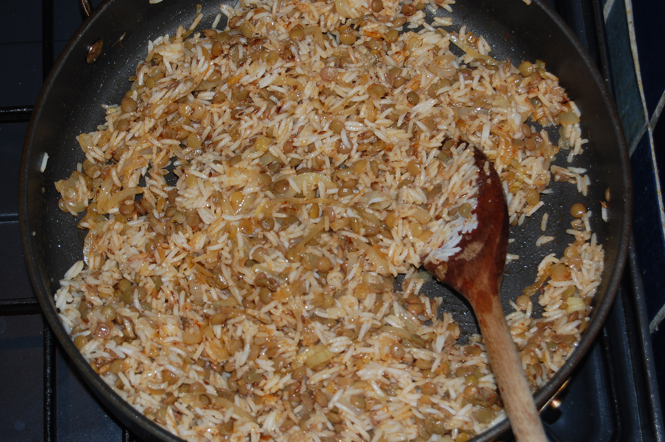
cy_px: 221
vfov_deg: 16.5
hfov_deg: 24.6
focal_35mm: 82
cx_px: 332
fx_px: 1523
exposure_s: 1/125
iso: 200
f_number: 5.6
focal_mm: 55
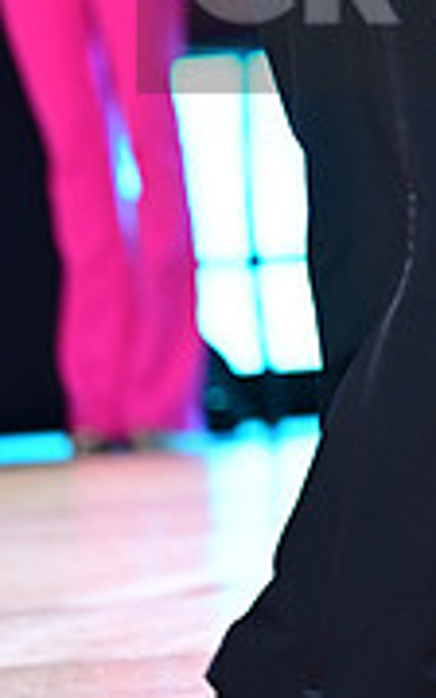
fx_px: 11930
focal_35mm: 628
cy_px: -35
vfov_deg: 3.3
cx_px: 673
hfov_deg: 2.1
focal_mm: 190
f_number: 3.2
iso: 1600
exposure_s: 1/250
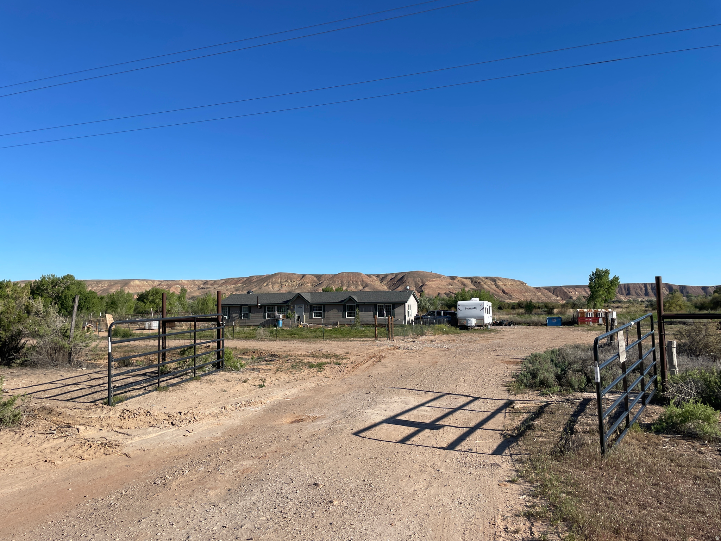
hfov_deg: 67.3
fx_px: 542
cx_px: 360
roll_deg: +0.4
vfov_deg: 53.1
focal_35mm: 26
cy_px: 270
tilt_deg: +4.3
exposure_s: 1/4132
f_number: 1.6
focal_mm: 4.2
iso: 32
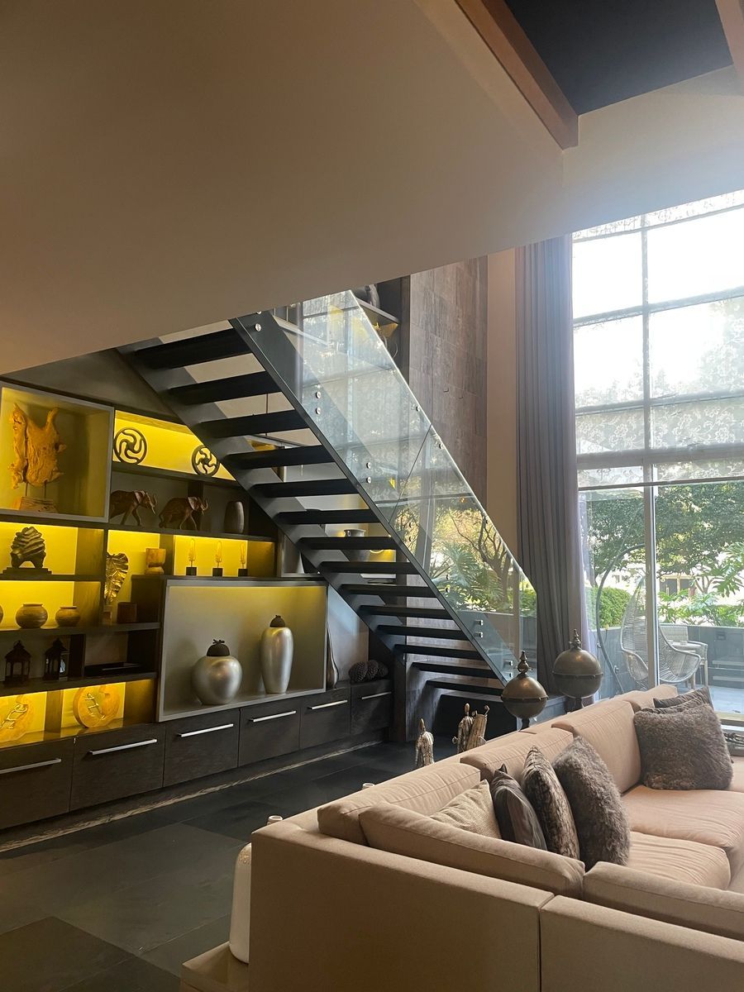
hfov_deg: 53.1
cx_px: 372
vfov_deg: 67.3
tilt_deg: +8.7
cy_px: 496
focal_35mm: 26
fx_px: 745
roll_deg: -0.8
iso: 200
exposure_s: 1/60
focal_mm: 4.2
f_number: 1.6
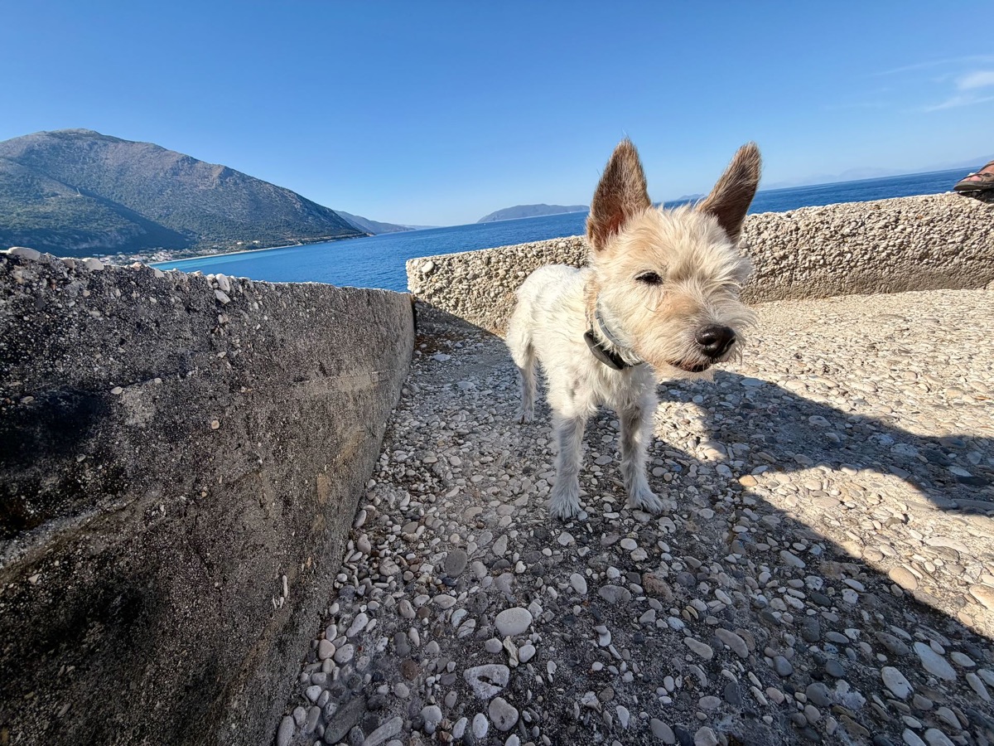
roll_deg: +6.5
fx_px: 402
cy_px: 373
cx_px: 497
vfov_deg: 85.7
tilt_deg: -20.2
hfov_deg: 102.1
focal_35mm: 14
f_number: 2.2
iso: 25
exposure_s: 1/789
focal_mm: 2.22
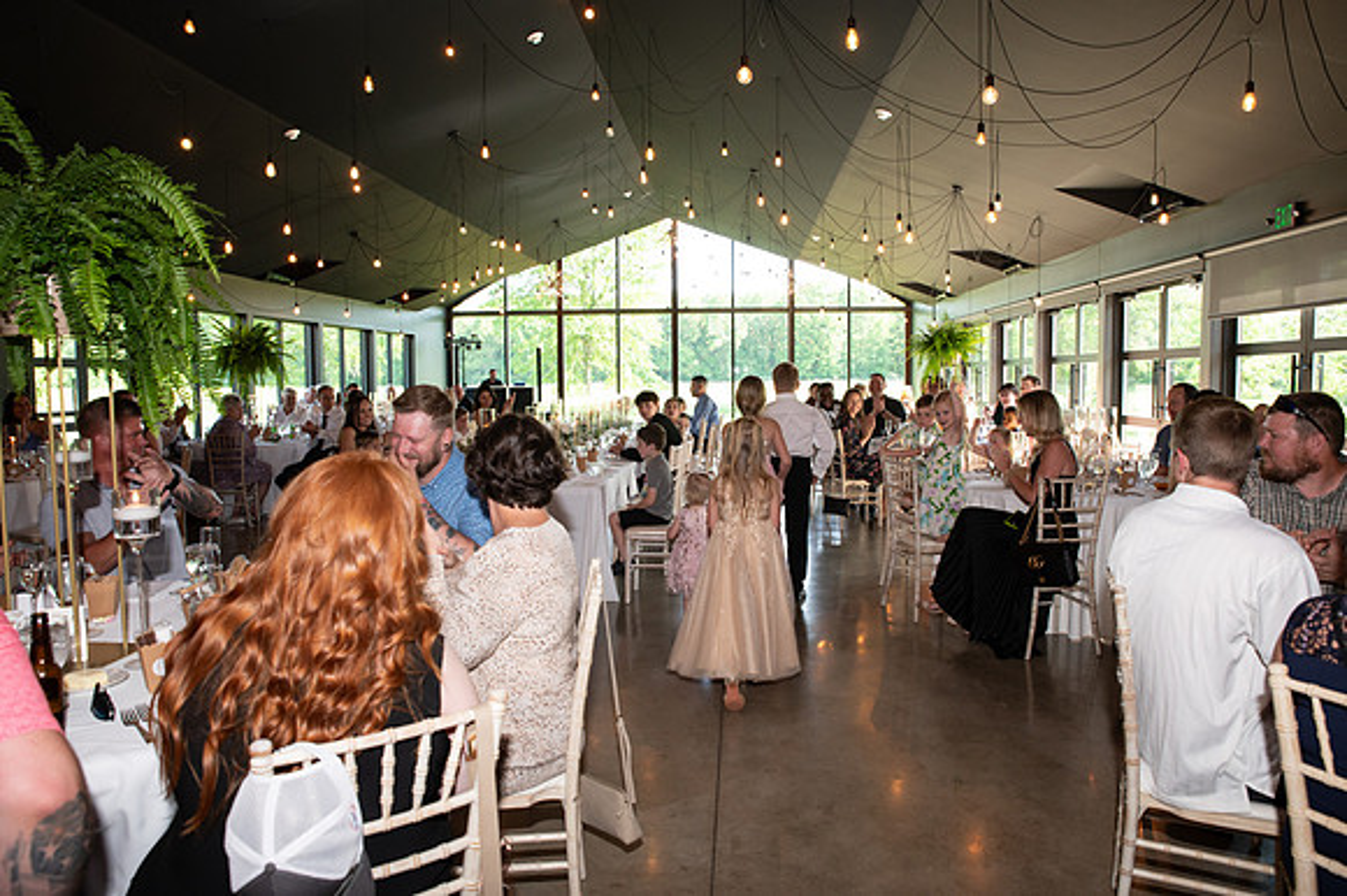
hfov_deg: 73.8
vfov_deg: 53.1
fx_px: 897
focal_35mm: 24
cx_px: 674
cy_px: 448
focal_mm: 24
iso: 1000
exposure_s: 1/160
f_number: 5.6
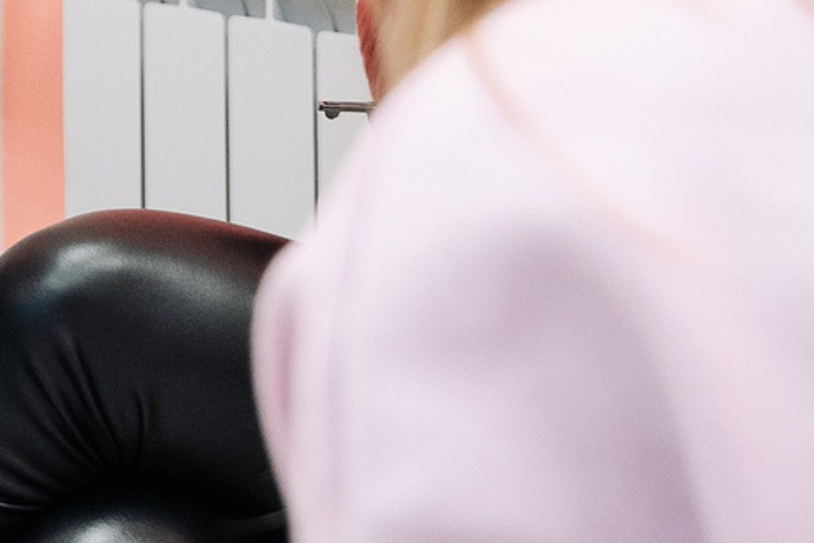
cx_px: -889
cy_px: -729
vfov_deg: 7.0
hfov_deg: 10.1
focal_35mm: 187
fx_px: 4228
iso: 800
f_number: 3.5
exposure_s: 1/125
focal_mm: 35.7
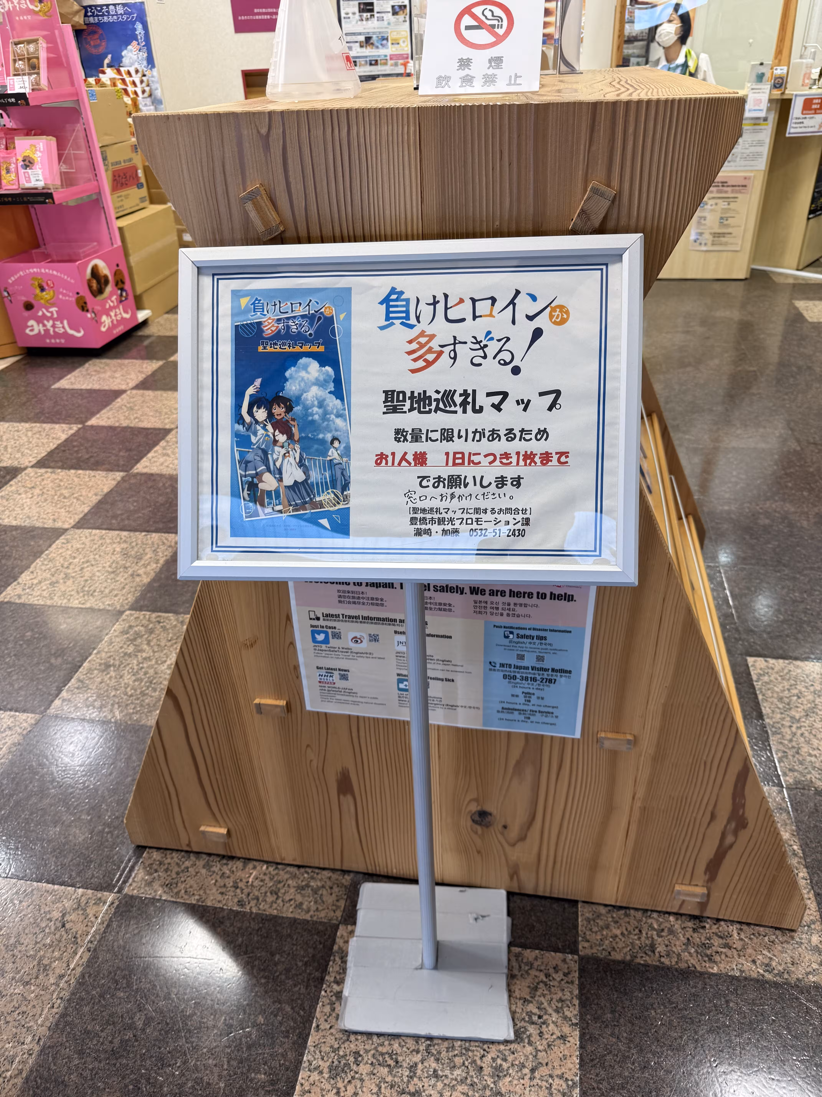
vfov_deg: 71.6
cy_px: 548
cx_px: 411
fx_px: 760
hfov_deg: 56.8
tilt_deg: -35.6
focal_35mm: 24
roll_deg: +2.1
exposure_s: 1/120
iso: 80
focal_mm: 6.76
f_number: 1.78
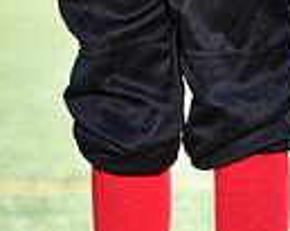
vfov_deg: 1.8
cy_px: -413
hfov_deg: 2.3
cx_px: 199
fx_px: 7264
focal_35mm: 847
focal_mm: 200
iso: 80
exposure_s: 1/200
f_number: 5
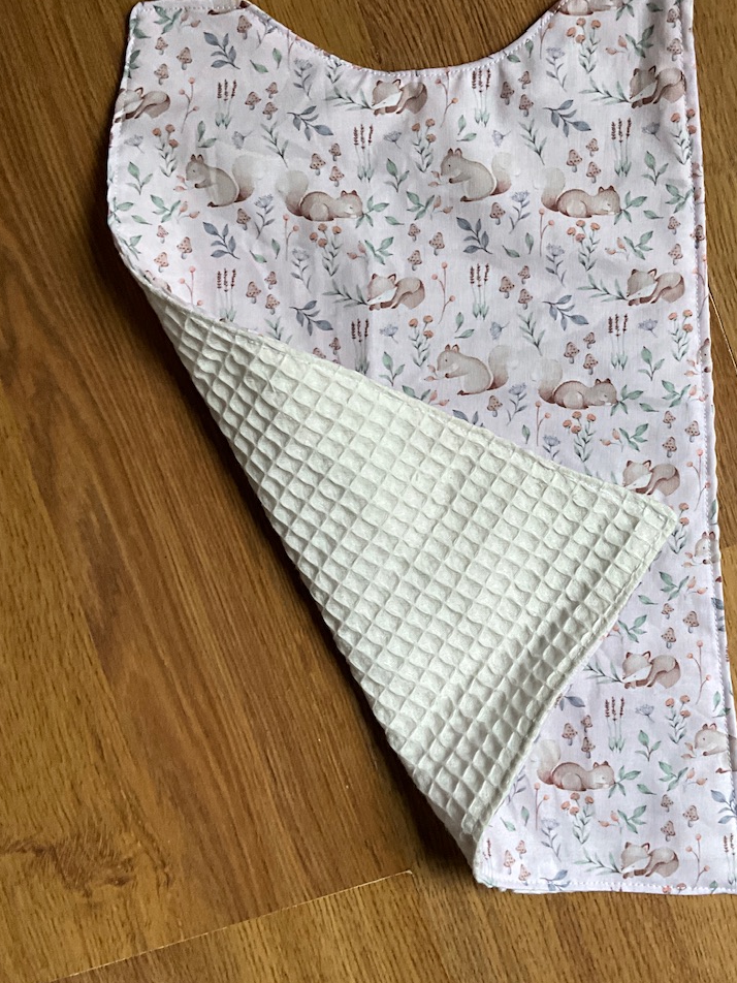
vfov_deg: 47.6
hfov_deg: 36.4
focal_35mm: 39
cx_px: 494
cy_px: 403
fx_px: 1107
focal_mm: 3
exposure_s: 1/60
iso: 125
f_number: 1.8
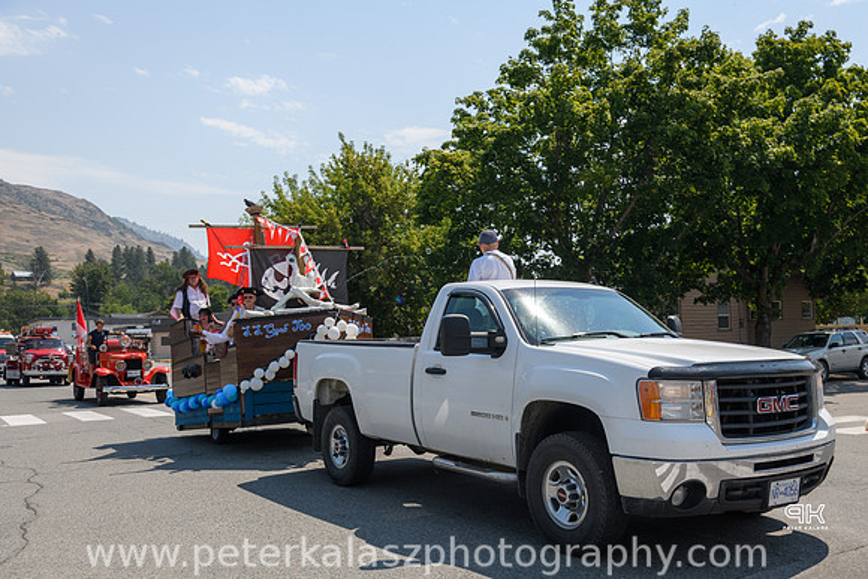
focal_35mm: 34
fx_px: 809
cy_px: 313
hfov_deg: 56.4
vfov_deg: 39.4
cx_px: 470
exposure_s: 1/200
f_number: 8
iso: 64
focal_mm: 31
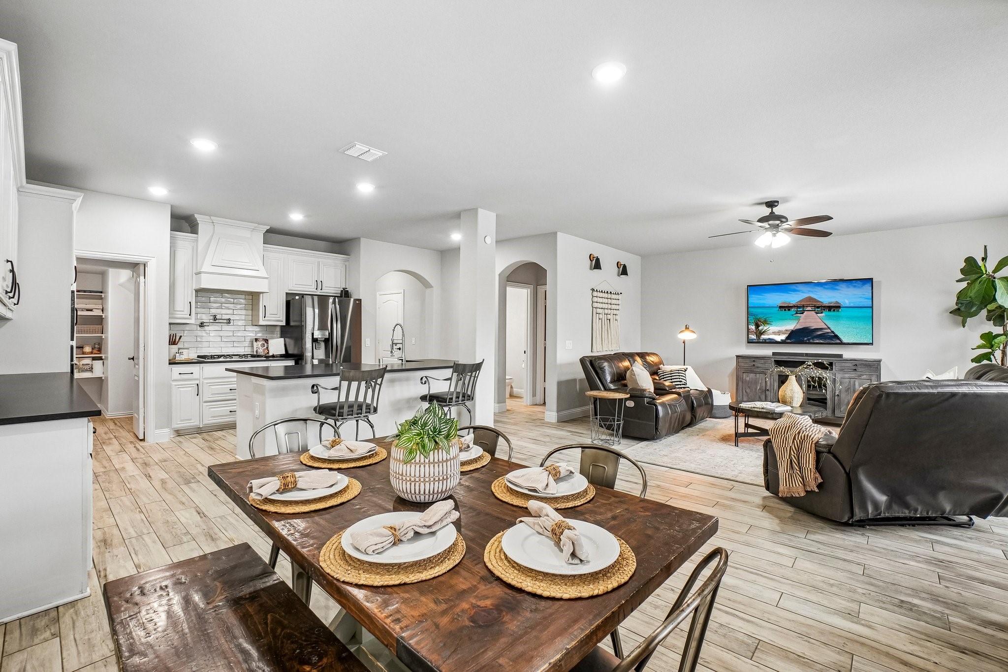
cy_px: 336
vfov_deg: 77.3
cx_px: 504
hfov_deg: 100.4
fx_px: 420
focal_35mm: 15
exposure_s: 1/8
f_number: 8
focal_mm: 10
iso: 400
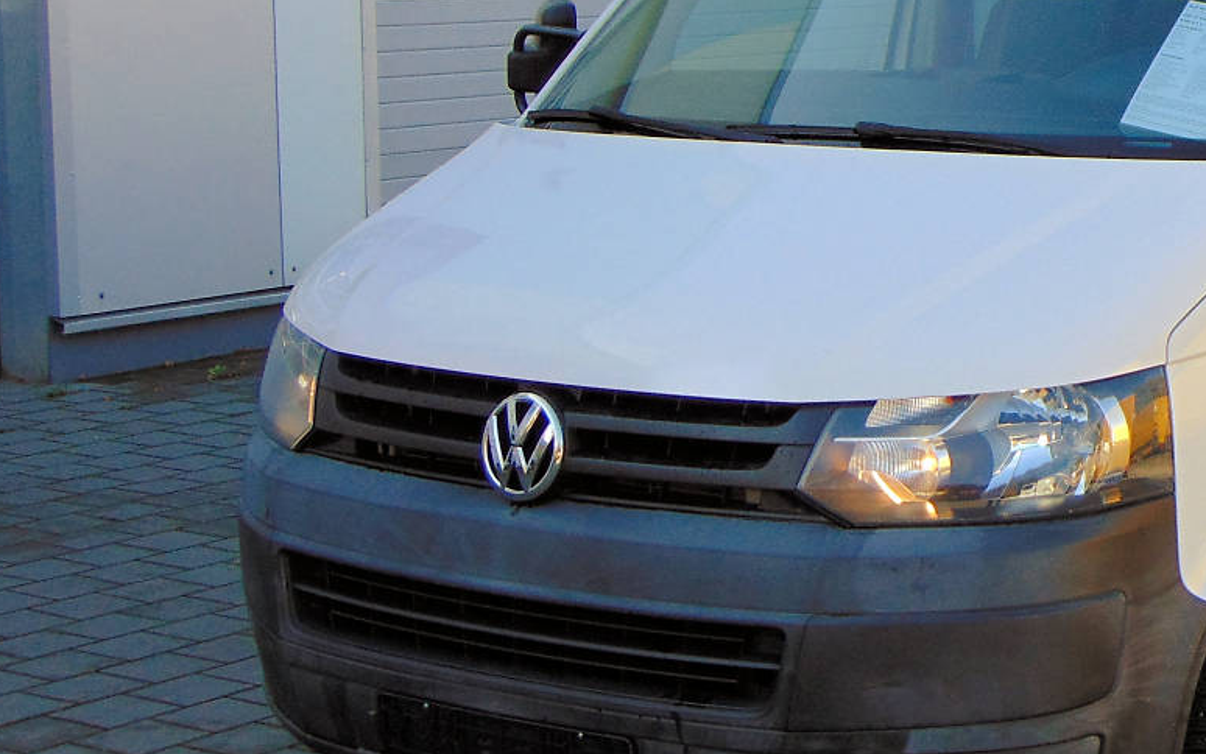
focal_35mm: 92
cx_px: 1200
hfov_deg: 21.8
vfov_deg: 14.2
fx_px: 3024
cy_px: 259
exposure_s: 1/320
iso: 80
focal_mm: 7.6
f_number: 3.3
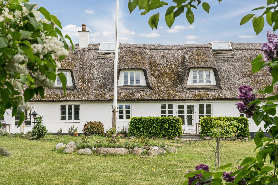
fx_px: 556
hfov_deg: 28.1
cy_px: 92
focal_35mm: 72
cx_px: 139
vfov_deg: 18.9
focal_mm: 48
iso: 200
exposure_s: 1/500
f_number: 6.3
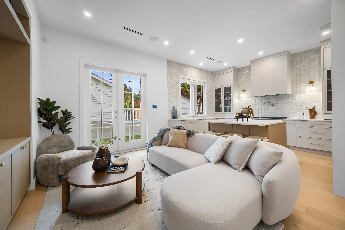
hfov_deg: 106.3
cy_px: 115
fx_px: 129
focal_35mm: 14
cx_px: 172
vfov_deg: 83.3
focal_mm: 9
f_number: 9
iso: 250
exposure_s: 1/2
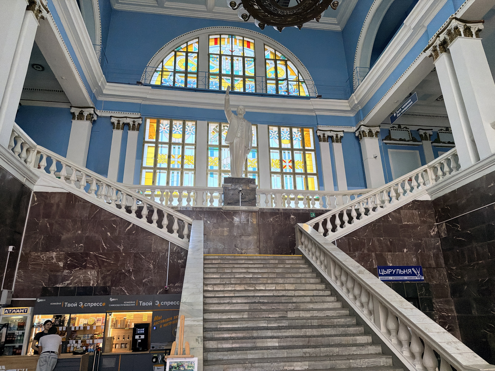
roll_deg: +1.5
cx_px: 248
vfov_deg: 56.8
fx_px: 343
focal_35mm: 24
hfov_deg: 71.6
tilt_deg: +19.6
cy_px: 186
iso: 640
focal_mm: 6.76
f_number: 1.78
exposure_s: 1/878
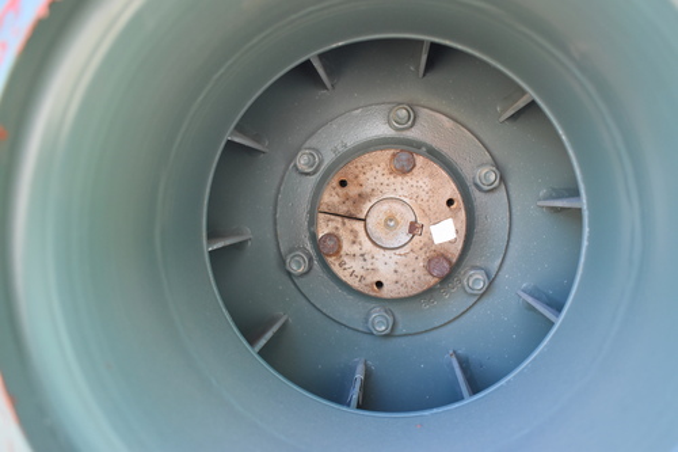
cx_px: 339
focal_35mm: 30
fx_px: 565
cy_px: 226
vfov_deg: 43.6
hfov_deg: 61.9
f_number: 3.8
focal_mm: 20
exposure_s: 1/160
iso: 800
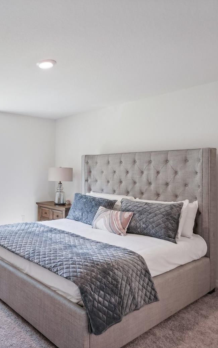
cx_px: -10
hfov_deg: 41.4
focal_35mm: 25
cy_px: 172
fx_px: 238
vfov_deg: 72.5
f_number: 4
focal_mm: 16
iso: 400
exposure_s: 1/125
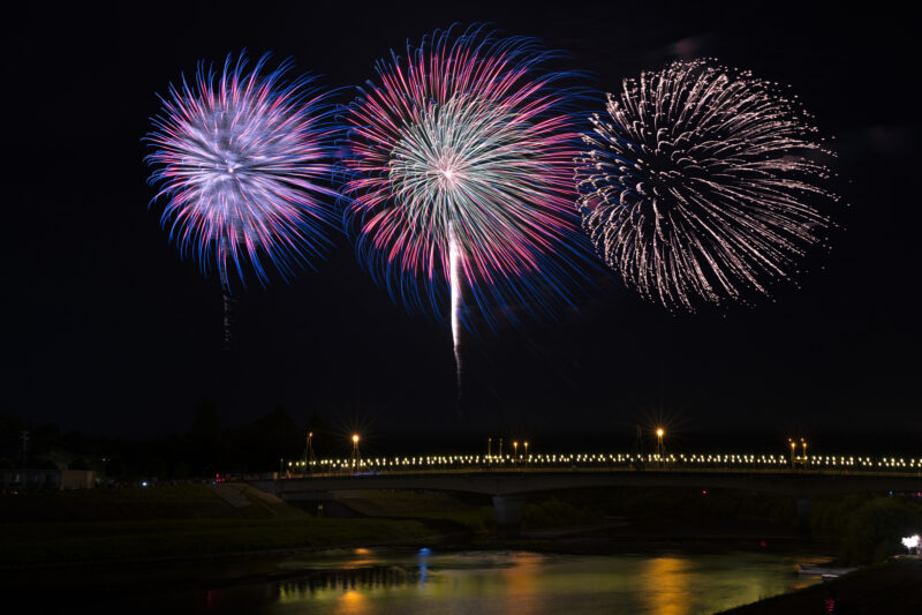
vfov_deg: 37.8
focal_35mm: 35
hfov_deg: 54.4
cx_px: 461
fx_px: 896
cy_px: 308
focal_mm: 35
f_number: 10
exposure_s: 7.4
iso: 64
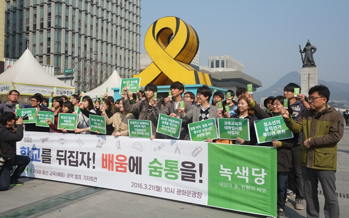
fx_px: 295
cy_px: 105
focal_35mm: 31
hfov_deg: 61.2
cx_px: 163
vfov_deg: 40.6
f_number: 4
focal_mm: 18
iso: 250
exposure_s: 1/1800
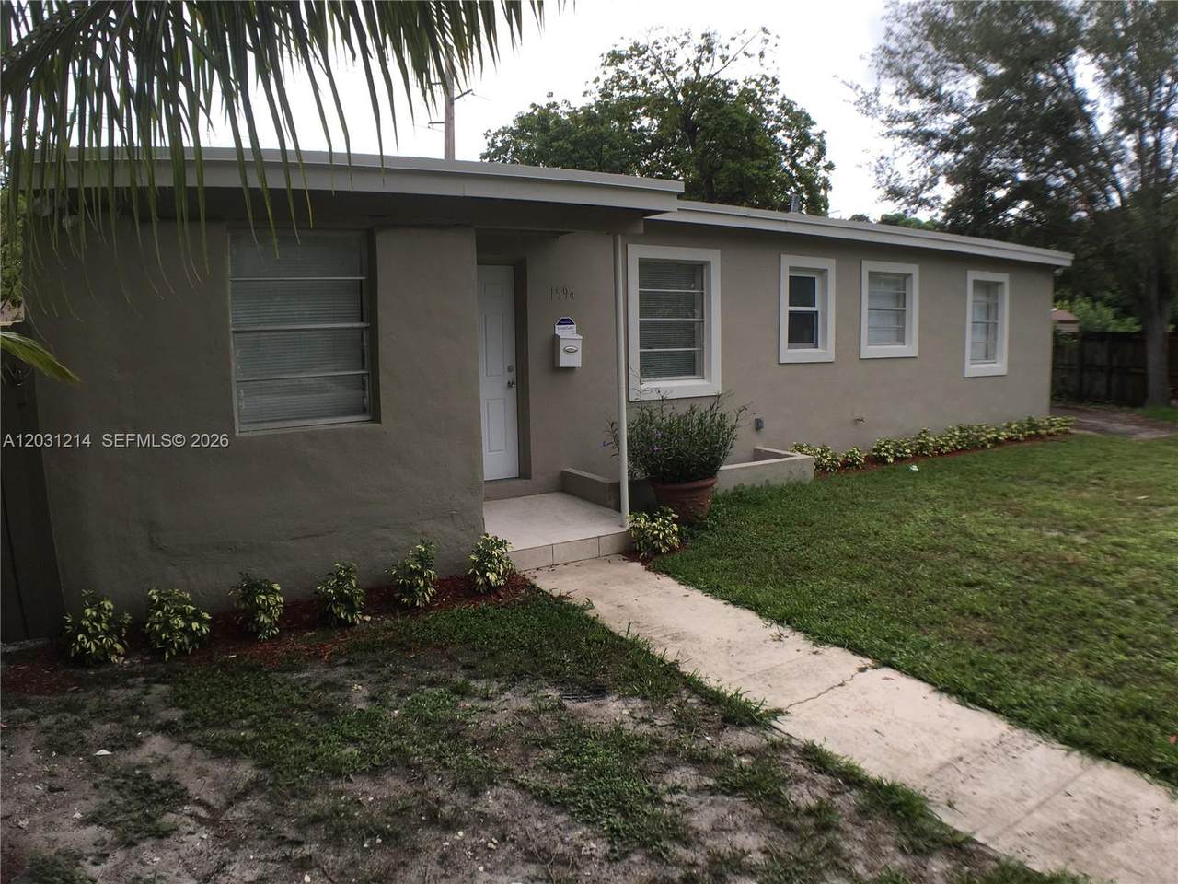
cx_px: 589
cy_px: 442
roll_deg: +0.7
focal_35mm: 29
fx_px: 987
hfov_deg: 61.7
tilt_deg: -6.6
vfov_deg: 48.2
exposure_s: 1/340
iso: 25
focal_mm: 4.15
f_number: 2.2
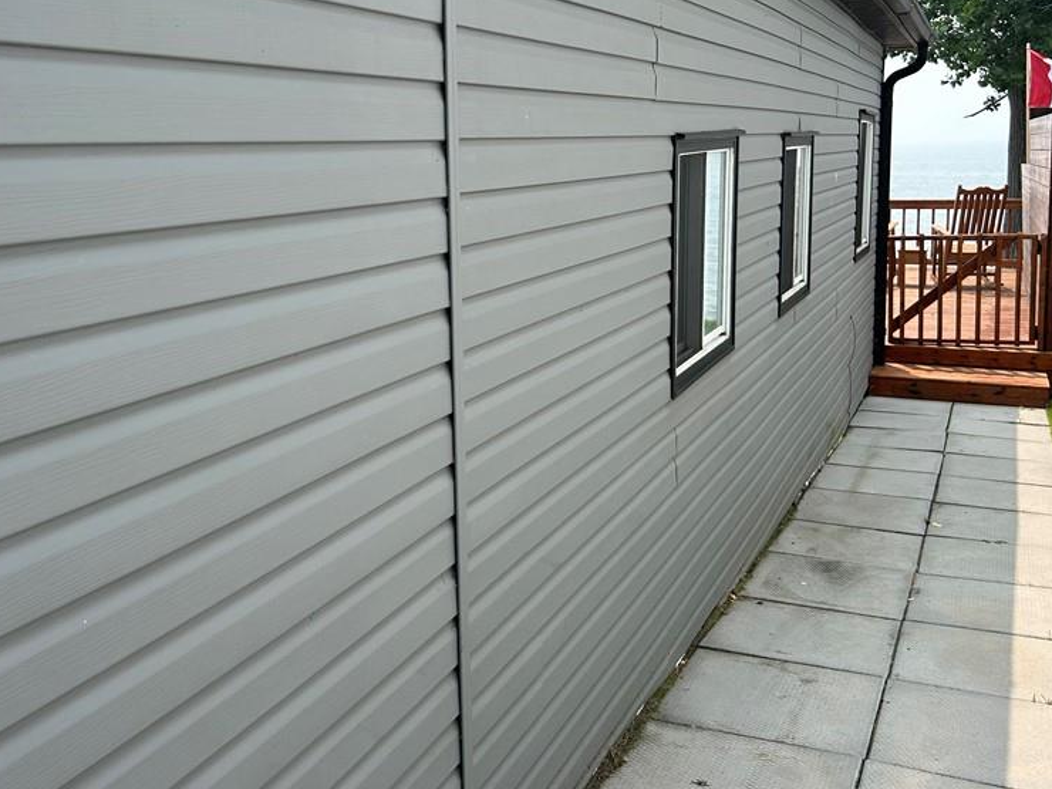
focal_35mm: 36
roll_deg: +0.5
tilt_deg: -7.6
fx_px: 1094
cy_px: 311
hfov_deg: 51.0
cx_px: 417
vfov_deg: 39.5
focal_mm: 5.7
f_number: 1.5
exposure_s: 1/2008
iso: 50
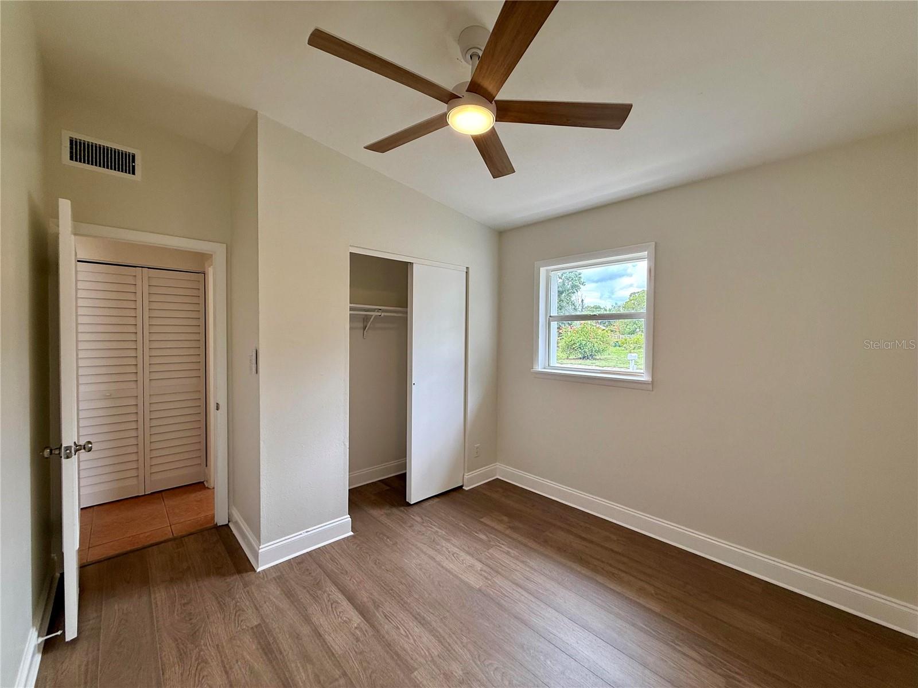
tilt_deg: -1.0
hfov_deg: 102.1
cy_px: 344
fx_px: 371
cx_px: 459
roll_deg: +0.0
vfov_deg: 85.7
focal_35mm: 14
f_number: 2.2
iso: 64
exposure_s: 1/156
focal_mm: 2.22
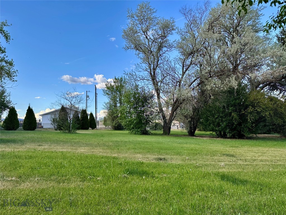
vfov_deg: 56.8
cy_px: 108
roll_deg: +2.5
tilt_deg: +6.3
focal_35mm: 24
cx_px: 143
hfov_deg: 71.6
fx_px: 198
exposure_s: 1/1119
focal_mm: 6.86
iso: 80
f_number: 1.78
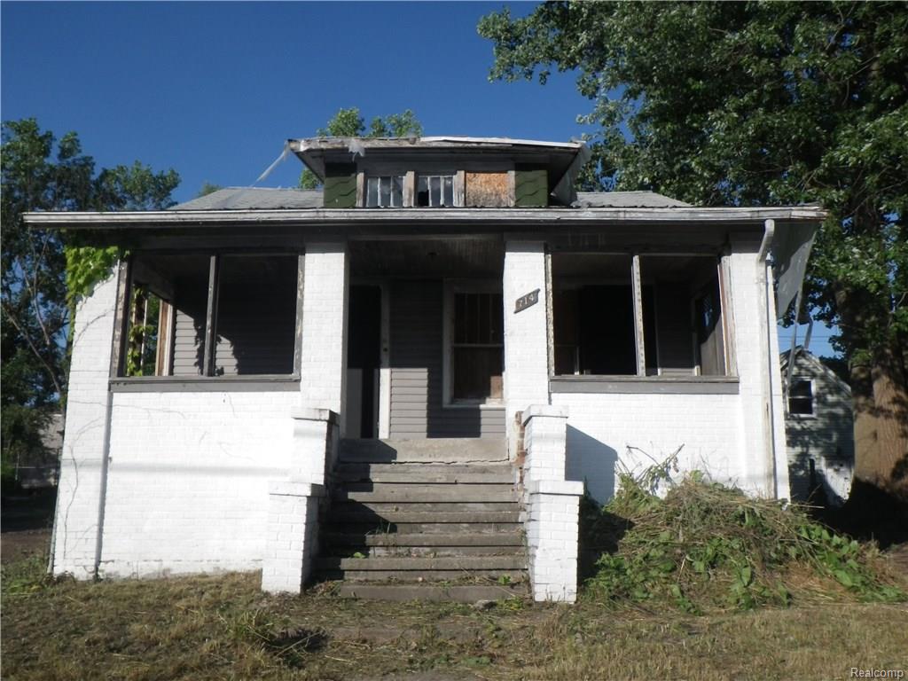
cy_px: 340
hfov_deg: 63.4
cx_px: 454
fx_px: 734
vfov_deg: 49.7
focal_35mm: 28
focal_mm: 5
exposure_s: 1/800
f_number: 4.2
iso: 100
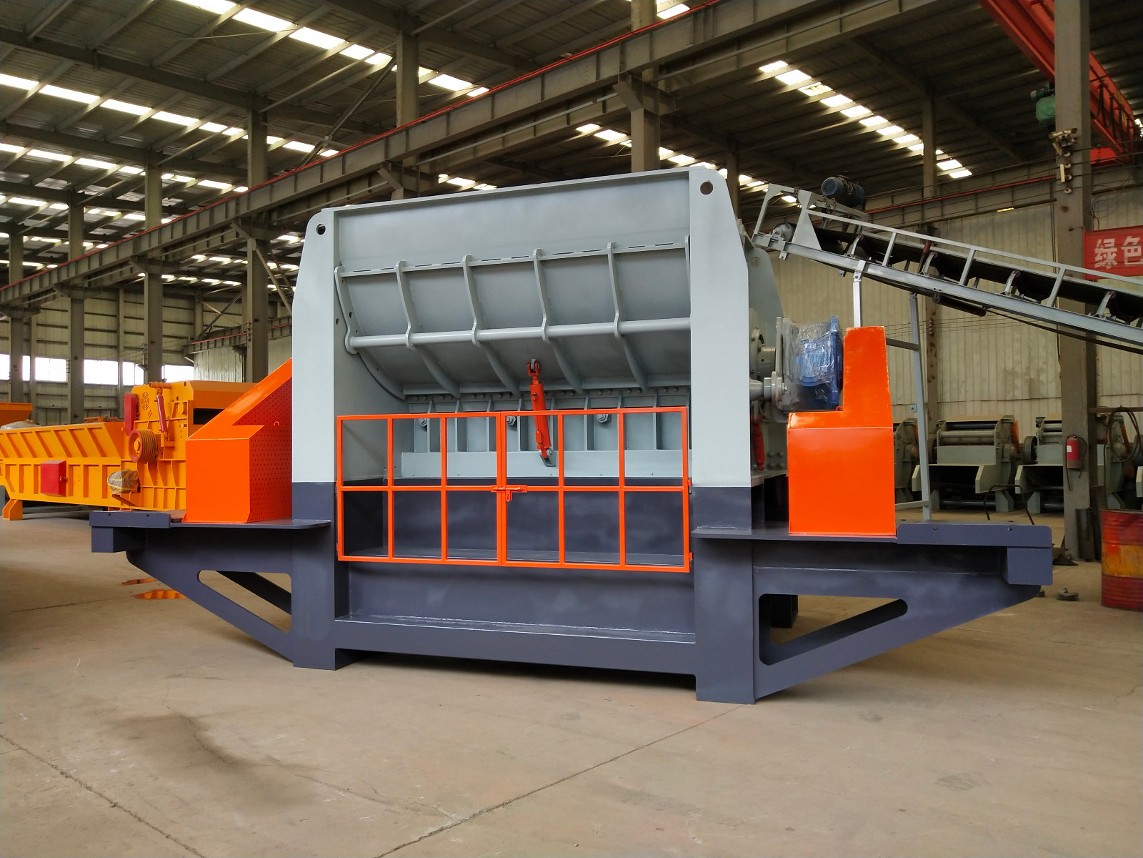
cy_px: 429
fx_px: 991
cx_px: 572
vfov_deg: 46.8
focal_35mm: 30
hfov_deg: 60.0
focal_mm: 3.95
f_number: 1.8
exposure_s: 1/100
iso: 255
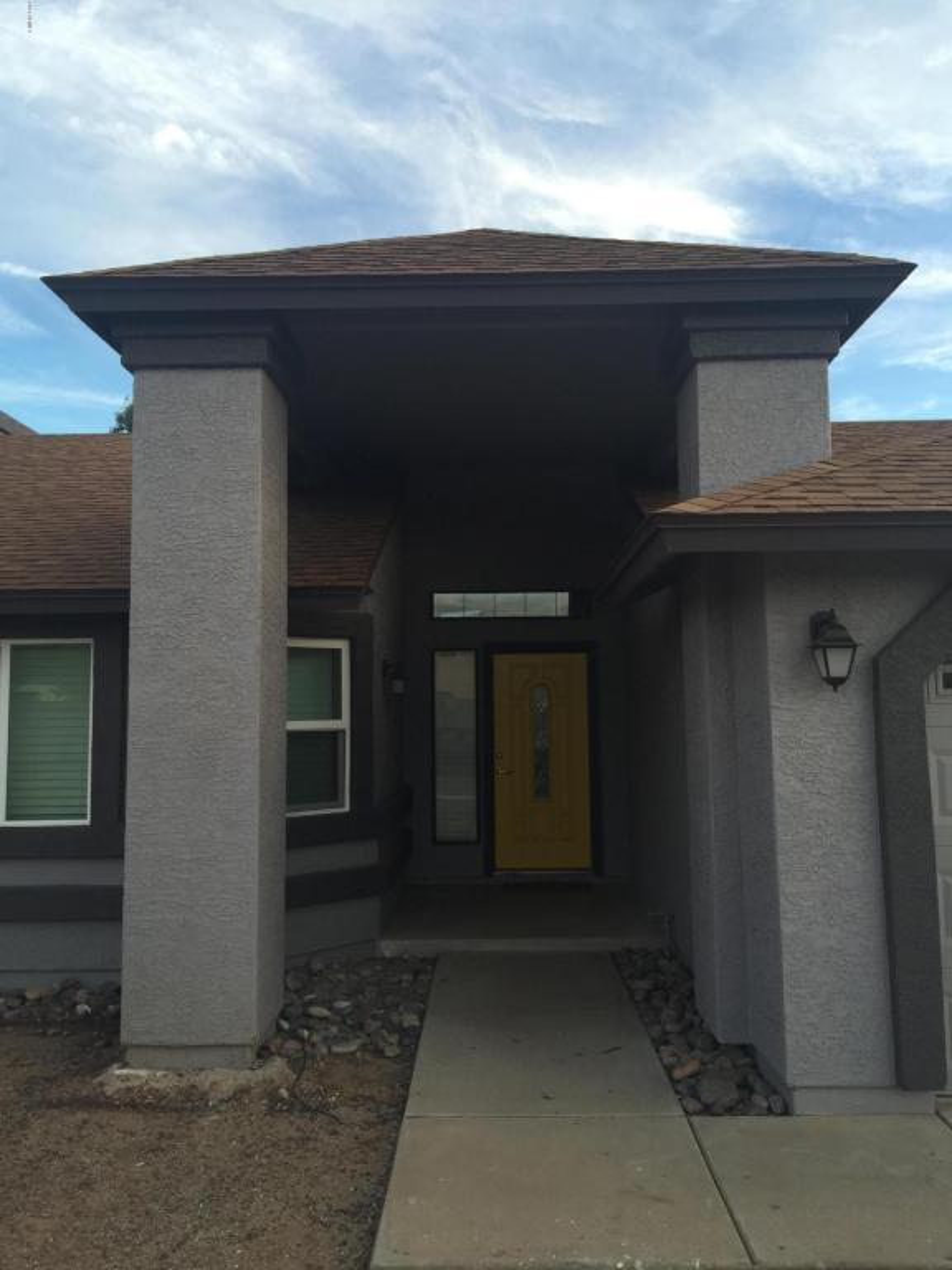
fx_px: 1063
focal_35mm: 29
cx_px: 476
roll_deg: +0.9
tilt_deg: +6.9
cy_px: 635
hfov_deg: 48.2
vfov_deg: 61.7
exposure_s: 1/155
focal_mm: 4.15
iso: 32
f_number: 2.2
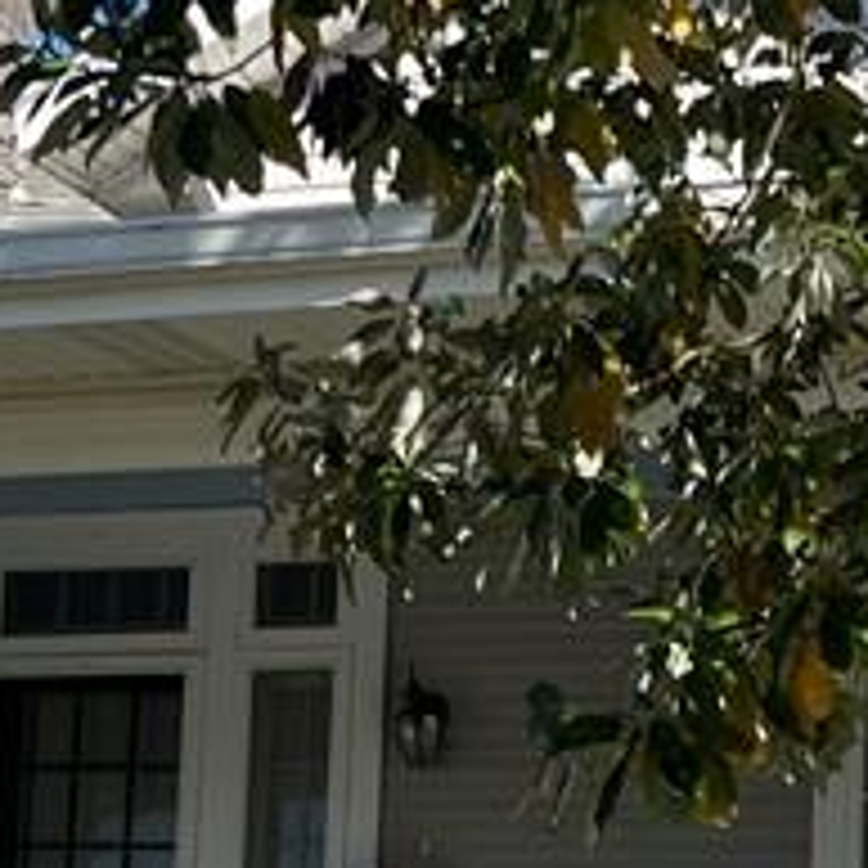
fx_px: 3461
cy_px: 895
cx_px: 989
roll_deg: -1.4
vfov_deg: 14.1
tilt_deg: +6.5
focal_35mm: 122
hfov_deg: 13.9
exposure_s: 1/2179
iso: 50
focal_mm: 5.1
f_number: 1.6
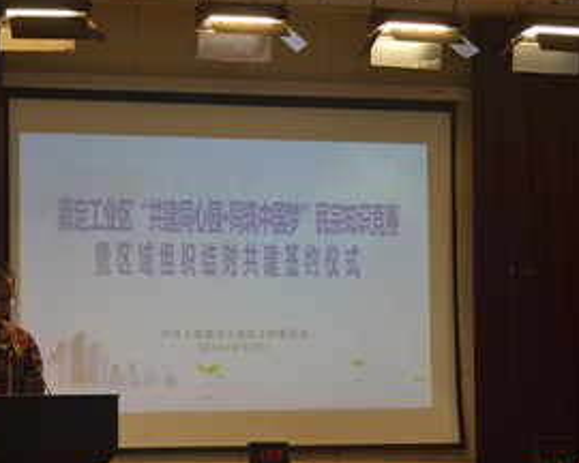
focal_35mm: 100
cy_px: 255
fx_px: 1714
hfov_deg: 19.1
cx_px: 195
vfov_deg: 15.4
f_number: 5.3
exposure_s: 1/60
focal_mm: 48
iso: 400
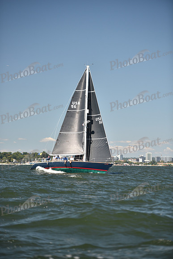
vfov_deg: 17.1
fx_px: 864
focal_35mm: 120
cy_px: 130
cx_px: 86
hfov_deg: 11.4
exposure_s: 1/1250
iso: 250
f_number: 2.8
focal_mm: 120
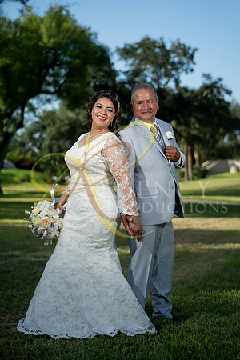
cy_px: 180
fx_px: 640
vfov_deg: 31.4
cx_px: 120
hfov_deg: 21.2
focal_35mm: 64
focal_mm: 64
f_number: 2.5
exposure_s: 1/3200
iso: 250
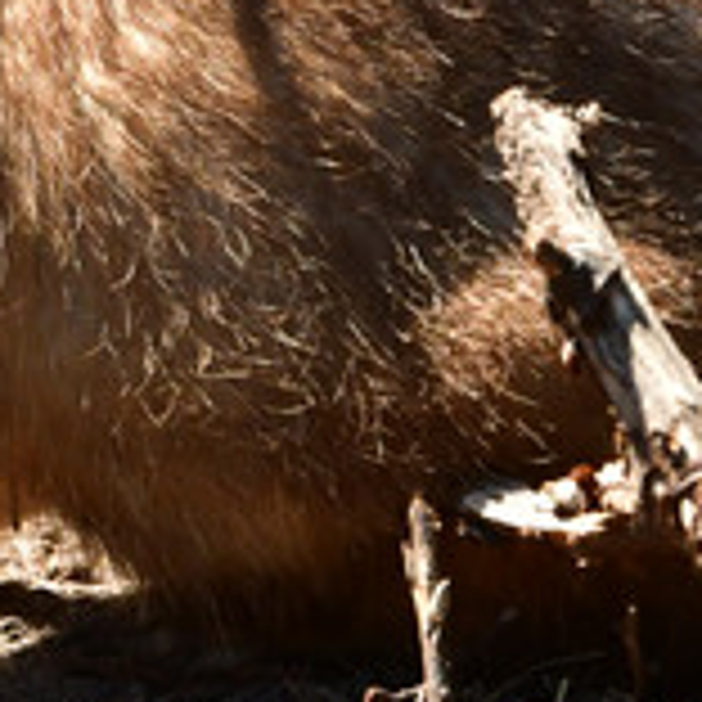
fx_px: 29529
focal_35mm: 1287
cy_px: -146
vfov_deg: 1.4
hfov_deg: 1.4
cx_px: -621
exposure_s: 1/2500
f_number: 7.1
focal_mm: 185
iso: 1000
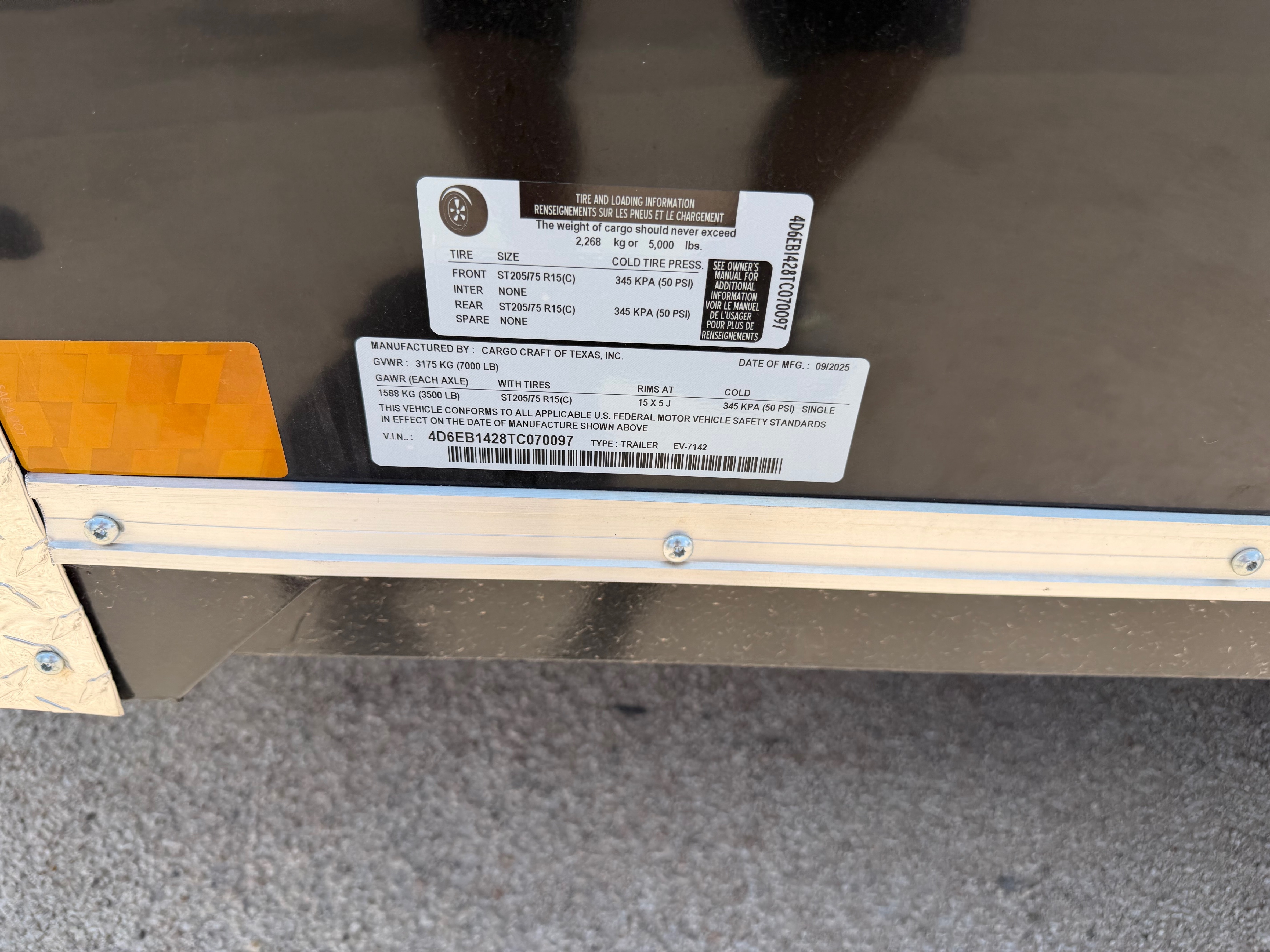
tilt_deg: -35.4
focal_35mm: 24
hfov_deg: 71.6
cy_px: 476
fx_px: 880
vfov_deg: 56.8
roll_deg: -0.3
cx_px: 635
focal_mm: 6.76
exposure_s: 1/2525
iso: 80
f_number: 1.78
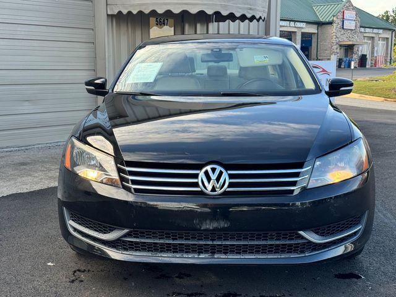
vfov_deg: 30.3
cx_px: 198
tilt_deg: -7.0
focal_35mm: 48
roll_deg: +0.2
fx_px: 549
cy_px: 148
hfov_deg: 39.7
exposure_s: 1/433
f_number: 1.78
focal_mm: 6.76
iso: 64
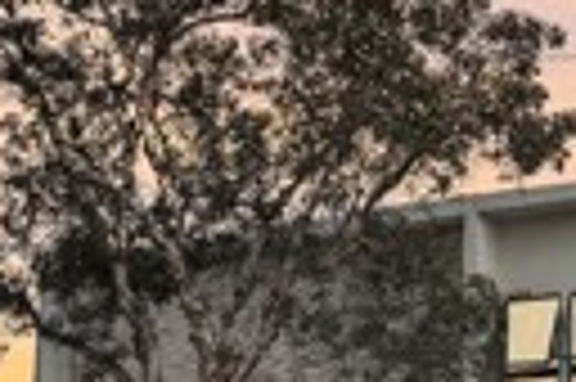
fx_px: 2717
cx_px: 1053
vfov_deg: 8.0
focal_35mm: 170
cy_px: 485
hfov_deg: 11.2
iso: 100
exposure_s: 1/400
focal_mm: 34
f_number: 8
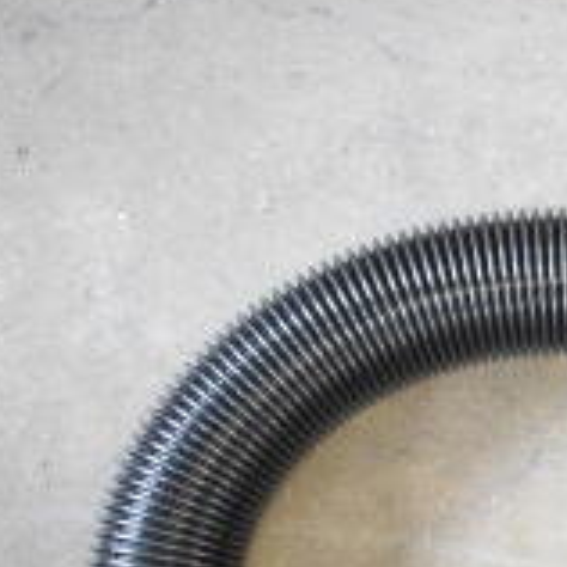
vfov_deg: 12.8
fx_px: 2458
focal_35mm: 133
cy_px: 676
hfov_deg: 12.4
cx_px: 897
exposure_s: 1/40
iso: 1600
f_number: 4
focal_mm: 27
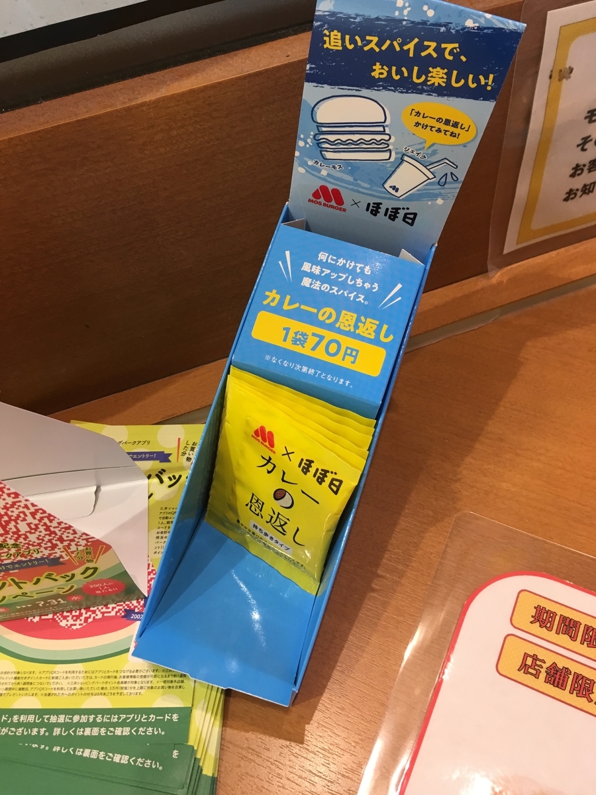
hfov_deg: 48.2
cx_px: 298
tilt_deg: -50.5
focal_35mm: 29
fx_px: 666
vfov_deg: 61.7
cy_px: 398
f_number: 2.2
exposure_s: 1/30
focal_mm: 4.15
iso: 40
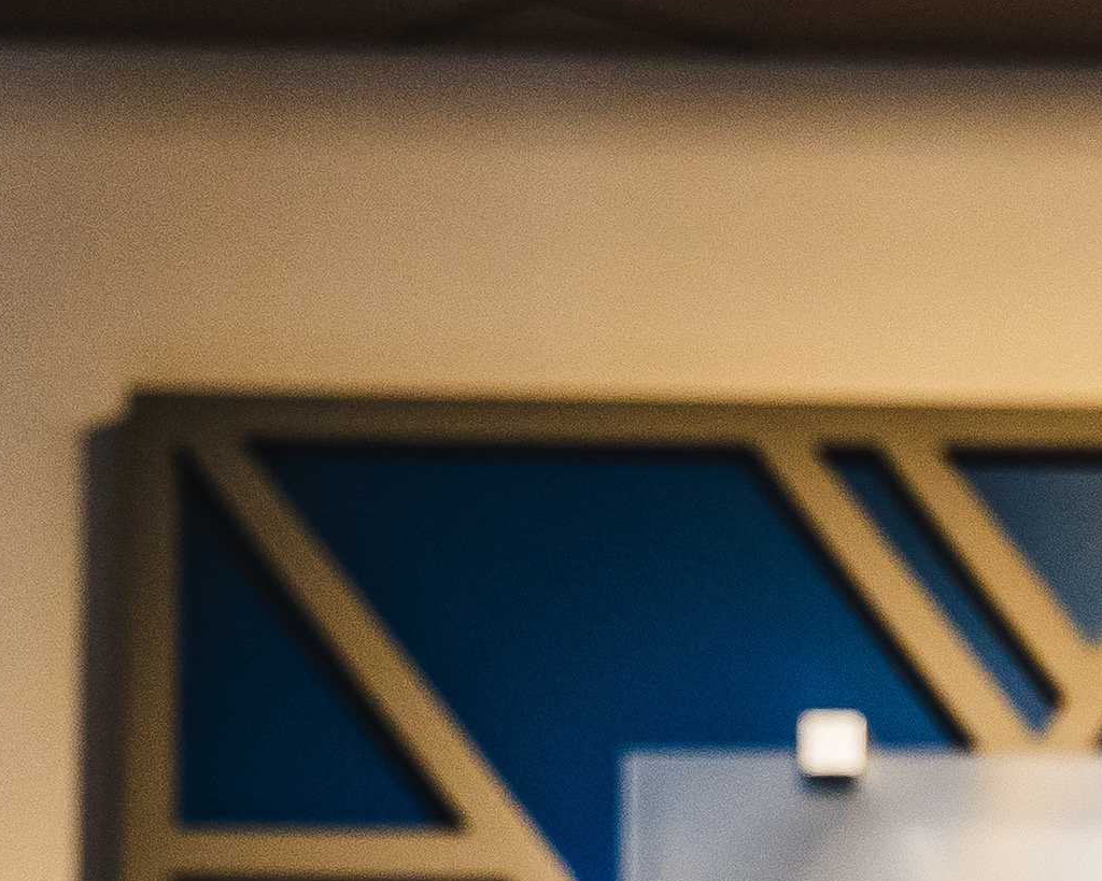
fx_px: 6583
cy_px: 1602
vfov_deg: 7.4
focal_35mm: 202
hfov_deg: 8.8
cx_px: 2448
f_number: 3.5
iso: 1000
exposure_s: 1/50
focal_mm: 36.7
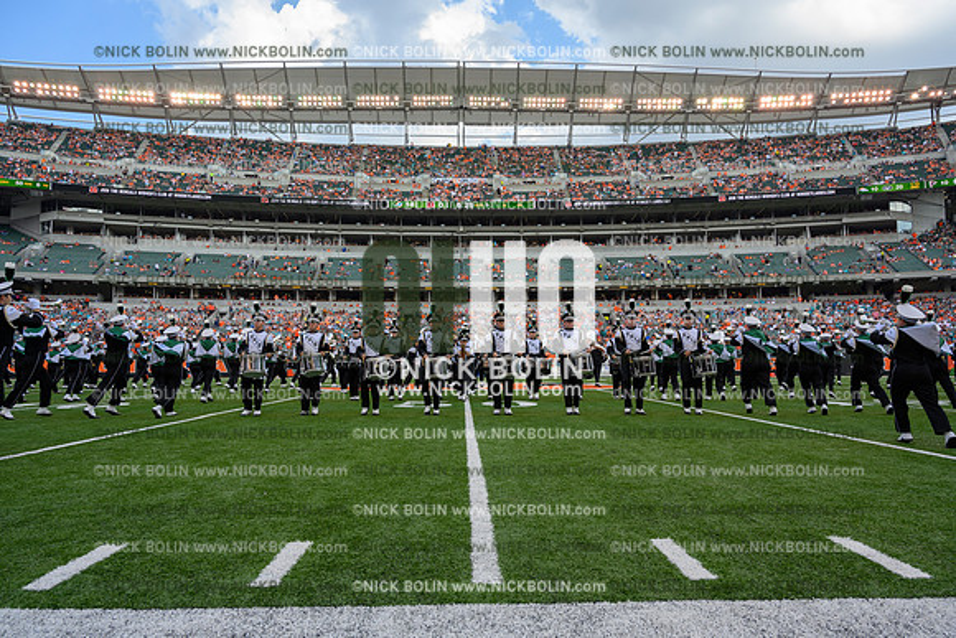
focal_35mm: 24
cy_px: 319
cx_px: 478
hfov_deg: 73.7
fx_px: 637
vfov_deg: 53.2
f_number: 7.1
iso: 80
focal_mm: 24
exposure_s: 1/100
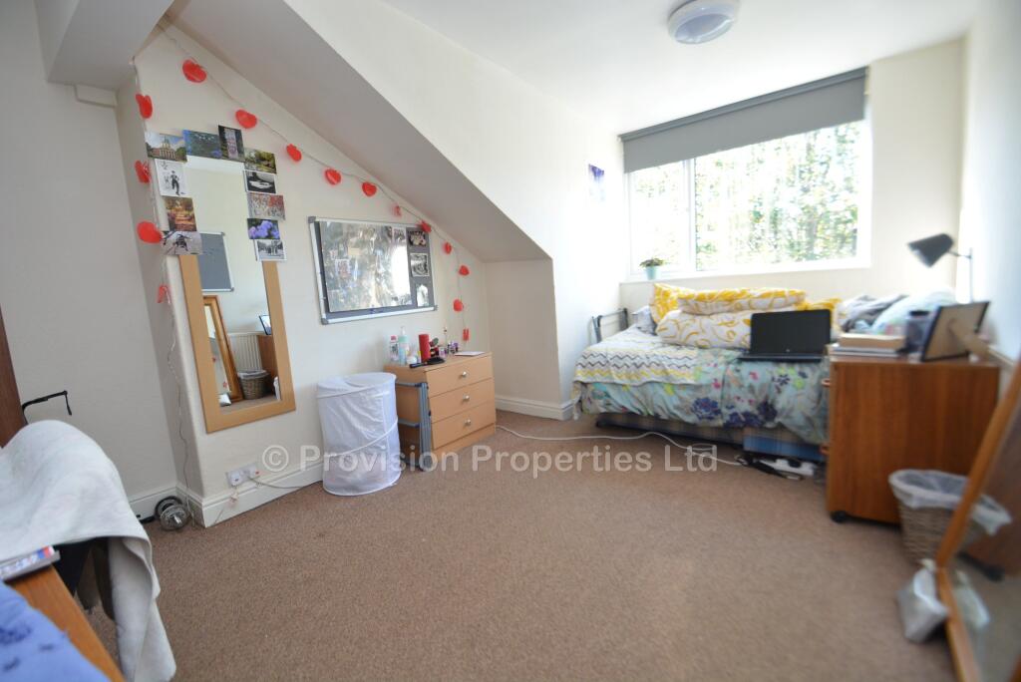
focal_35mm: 15
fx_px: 426
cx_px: 510
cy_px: 341
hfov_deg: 100.4
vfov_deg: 77.4
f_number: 4
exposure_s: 1/60
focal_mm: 10
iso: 400
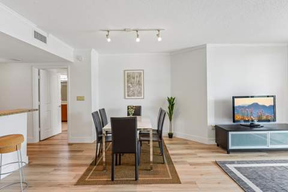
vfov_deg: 64.6
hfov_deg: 86.9
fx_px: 152
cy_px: 96
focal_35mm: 19
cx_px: 144
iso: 200
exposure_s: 1/4
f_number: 9
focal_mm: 19
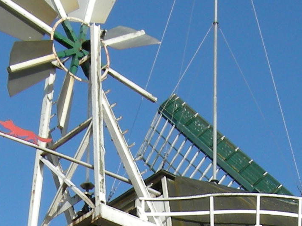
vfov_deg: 7.7
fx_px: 1605
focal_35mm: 184
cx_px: 143
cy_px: 452
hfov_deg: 10.8
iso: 64
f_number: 5.4
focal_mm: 7.5
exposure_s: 1/265
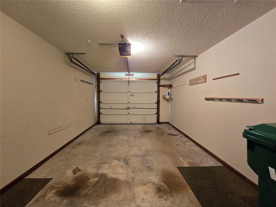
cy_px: 104
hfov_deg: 106.2
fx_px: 104
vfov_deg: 89.9
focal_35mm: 13
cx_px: 138
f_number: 2.2
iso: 640
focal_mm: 2.2
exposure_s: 1/60
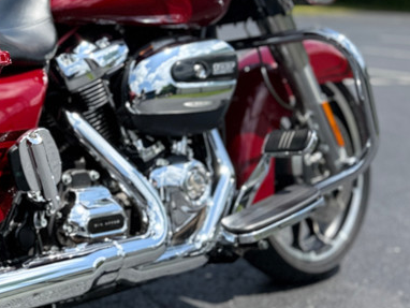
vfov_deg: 21.9
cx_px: -87
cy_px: 121
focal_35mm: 67
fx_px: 794
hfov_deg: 25.8
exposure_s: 1/3021
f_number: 1.78
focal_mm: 6.76
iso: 80
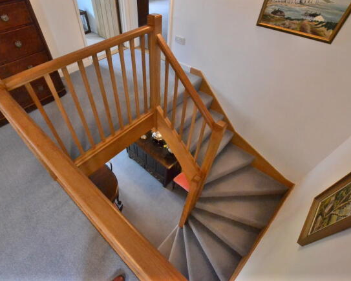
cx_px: 155
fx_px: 177
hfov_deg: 89.3
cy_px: 140
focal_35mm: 17
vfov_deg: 76.9
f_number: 8
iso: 3200
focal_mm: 10
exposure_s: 1/30
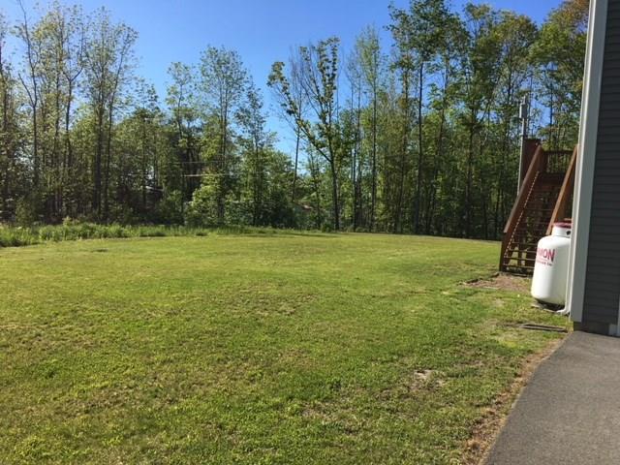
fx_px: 519
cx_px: 310
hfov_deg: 61.7
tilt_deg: -3.0
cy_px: 232
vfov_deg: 48.2
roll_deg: -3.7
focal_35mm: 29
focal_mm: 4.15
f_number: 2.2
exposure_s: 1/1709
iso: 25
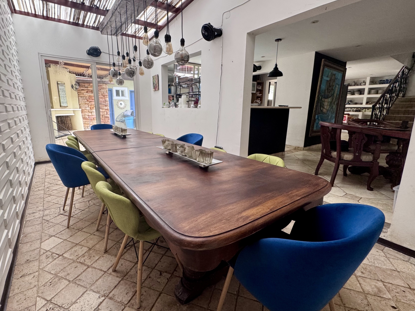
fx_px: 204
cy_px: 151
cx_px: 195
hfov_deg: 90.9
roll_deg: -0.3
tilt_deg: -12.4
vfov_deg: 74.7
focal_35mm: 17
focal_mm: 2.22
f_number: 2.2
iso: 200
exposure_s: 1/99
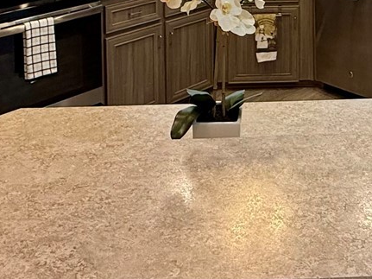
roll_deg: +0.1
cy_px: -111
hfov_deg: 35.9
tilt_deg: -3.9
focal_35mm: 52
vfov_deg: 23.7
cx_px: 284
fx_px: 559
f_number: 2.2
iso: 125
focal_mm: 2.22
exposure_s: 1/120
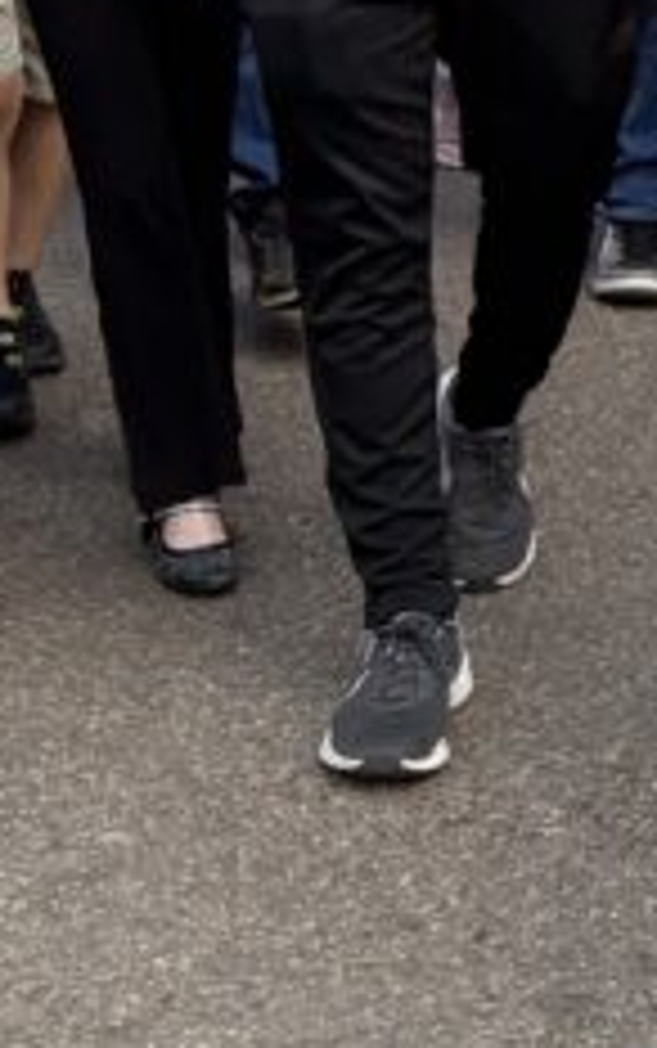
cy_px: 18
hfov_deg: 9.3
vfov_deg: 16.9
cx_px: 1768
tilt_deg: -11.0
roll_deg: -2.7
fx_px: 3460
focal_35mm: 121
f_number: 1.6
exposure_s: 1/708
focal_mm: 5.96
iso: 50
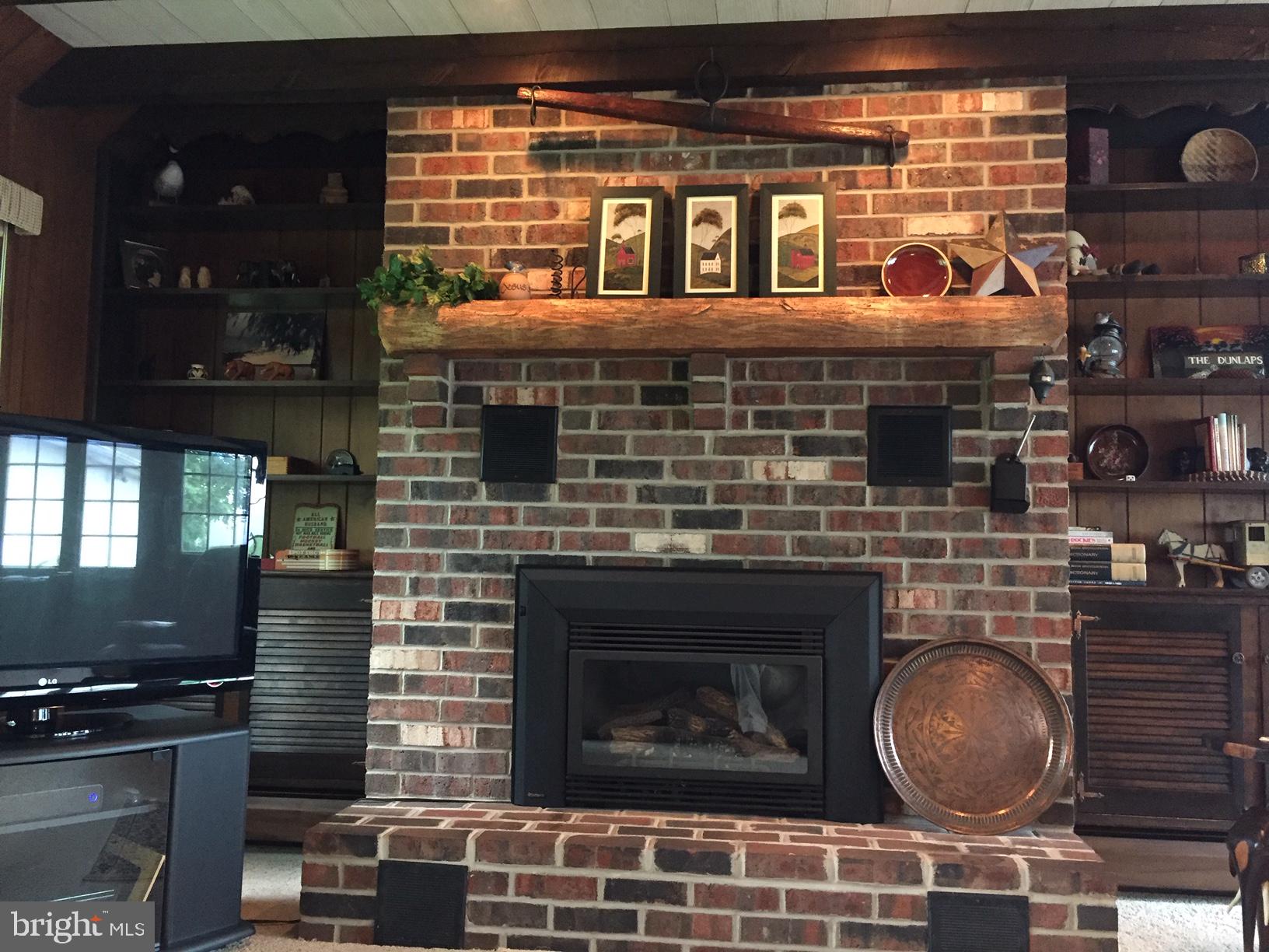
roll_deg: -2.4
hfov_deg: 61.7
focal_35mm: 29
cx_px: 634
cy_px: 476
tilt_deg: +3.9
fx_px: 1063
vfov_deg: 48.2
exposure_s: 1/15
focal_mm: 4.15
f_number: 2.2
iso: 320
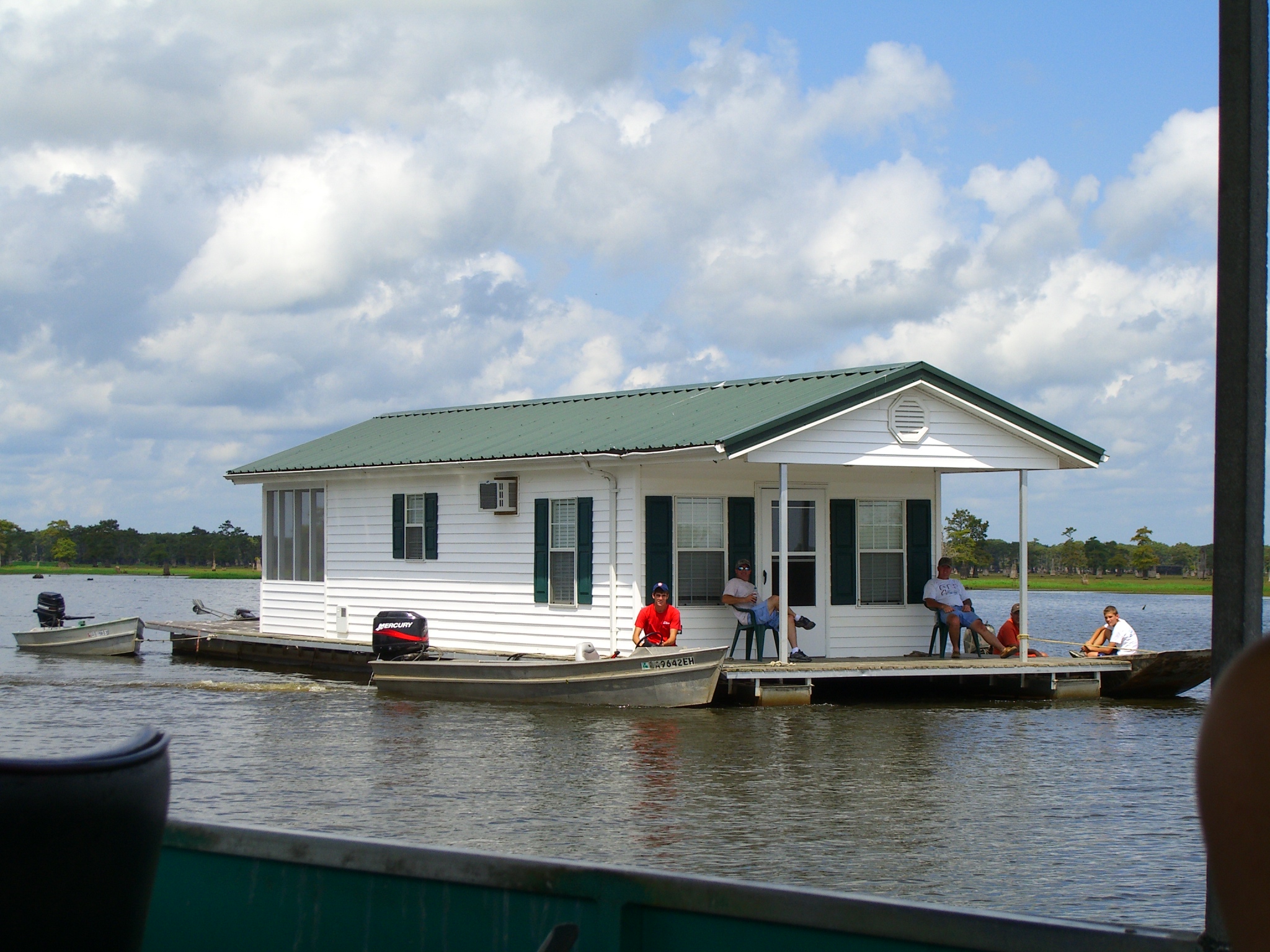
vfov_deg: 18.4
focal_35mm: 80
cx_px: 635
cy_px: 476
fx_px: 2935
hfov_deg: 24.4
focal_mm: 16.6
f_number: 6
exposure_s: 1/400
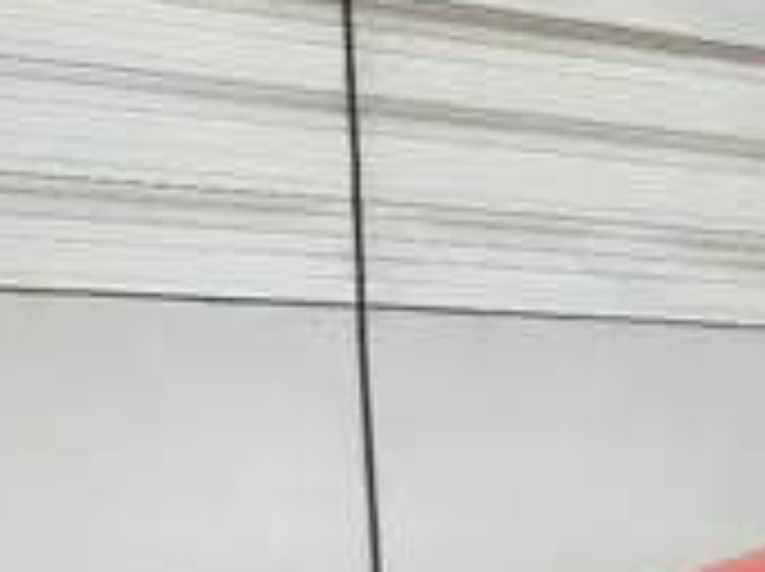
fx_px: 1810
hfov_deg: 21.1
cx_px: 1062
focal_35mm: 82
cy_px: 757
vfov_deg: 16.9
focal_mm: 3
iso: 64
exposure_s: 1/63
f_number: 1.8
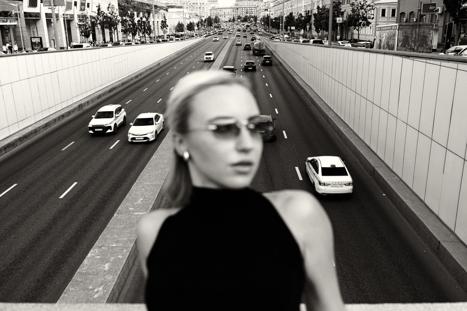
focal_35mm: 35
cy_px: 156
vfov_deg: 37.8
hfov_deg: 54.4
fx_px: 454
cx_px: 234
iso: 500
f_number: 3.5
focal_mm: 35
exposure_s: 1/125
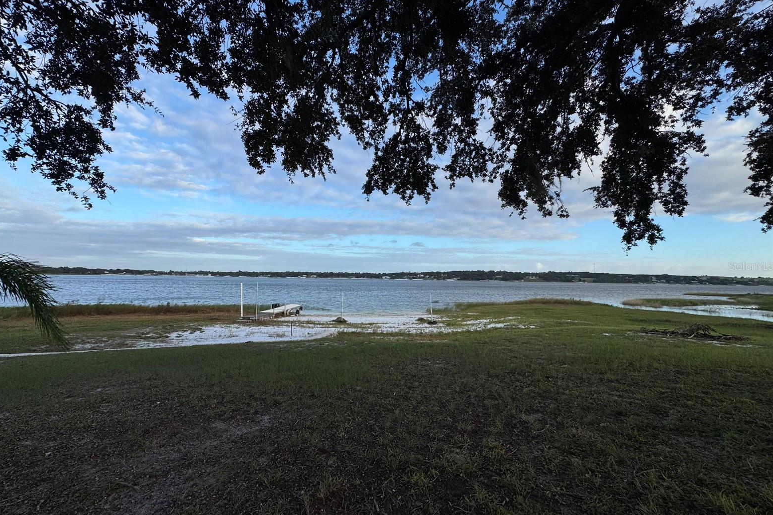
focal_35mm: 15
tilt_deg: +2.9
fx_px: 322
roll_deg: -0.9
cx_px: 377
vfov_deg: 77.3
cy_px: 266
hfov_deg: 100.4
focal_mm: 2.22
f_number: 2.2
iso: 40
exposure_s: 1/1299
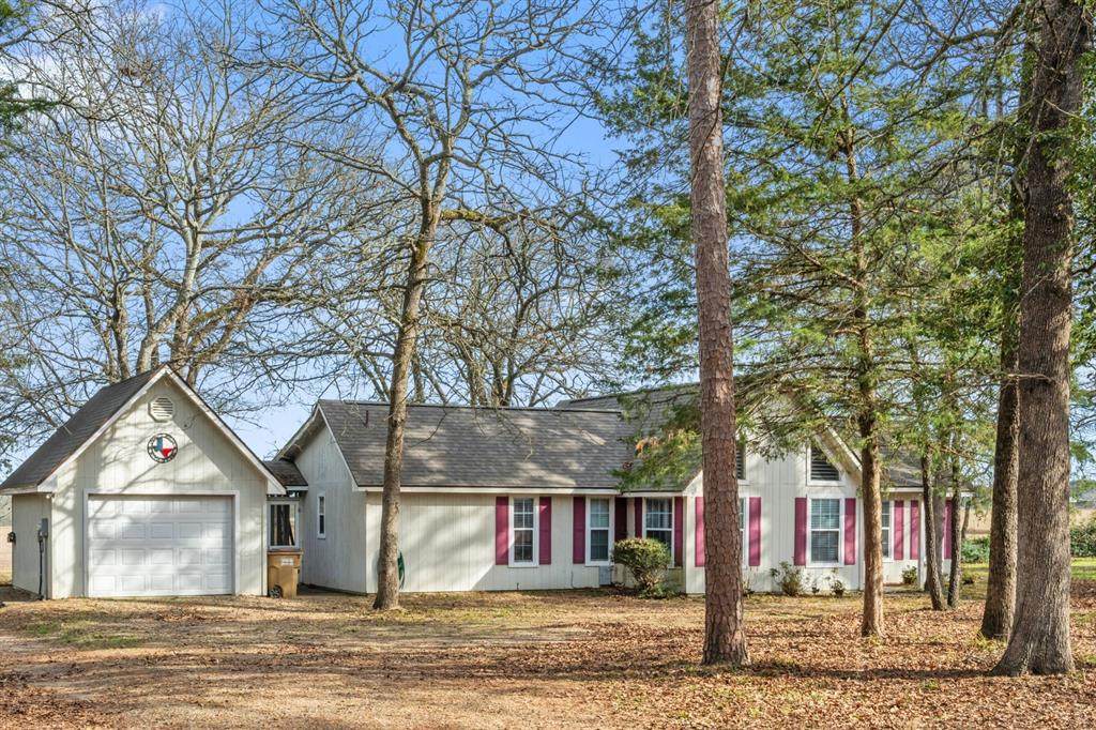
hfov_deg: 48.5
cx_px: 548
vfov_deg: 33.4
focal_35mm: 40
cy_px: 365
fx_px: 1217
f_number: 16
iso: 400
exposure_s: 1/125
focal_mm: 40
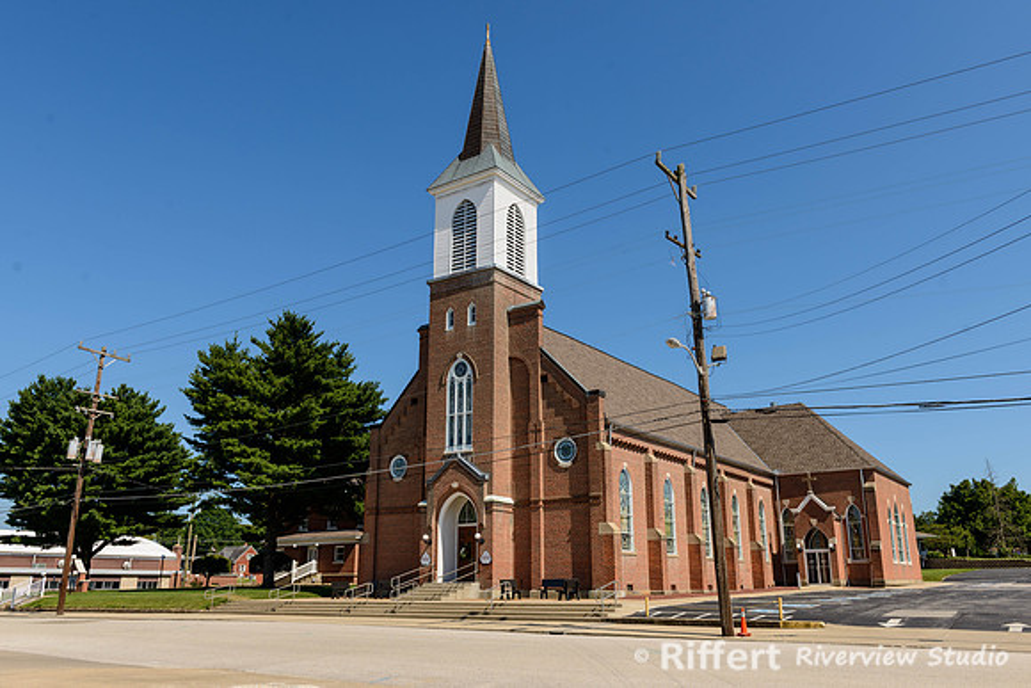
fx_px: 827
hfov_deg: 63.9
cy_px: 344
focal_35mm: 29
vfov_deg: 45.2
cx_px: 516
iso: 100
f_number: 8
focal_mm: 28
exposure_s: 1/320
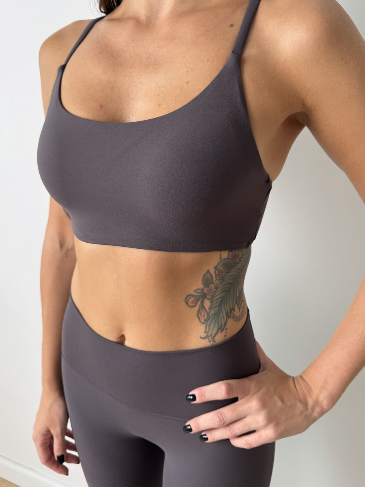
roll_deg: -1.7
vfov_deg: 71.6
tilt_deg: -18.3
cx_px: 182
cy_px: 244
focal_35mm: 24
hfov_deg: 56.8
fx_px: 337
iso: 64
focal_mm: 6.76
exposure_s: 1/122
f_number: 1.78
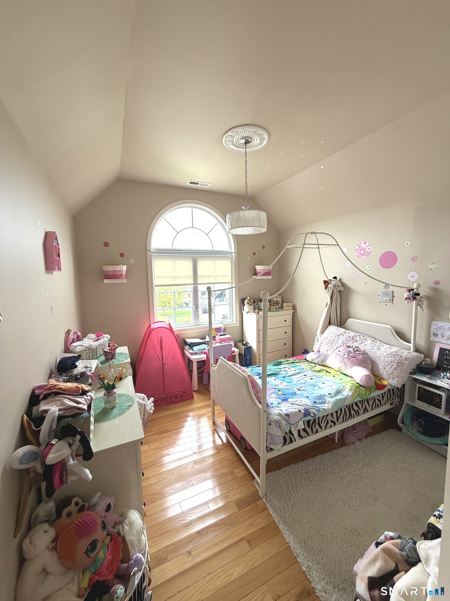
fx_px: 243
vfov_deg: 102.1
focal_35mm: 14
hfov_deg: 85.7
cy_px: 300
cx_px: 225
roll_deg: +0.7
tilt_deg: -7.4
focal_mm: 2.22
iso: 160
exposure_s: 1/121
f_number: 2.2
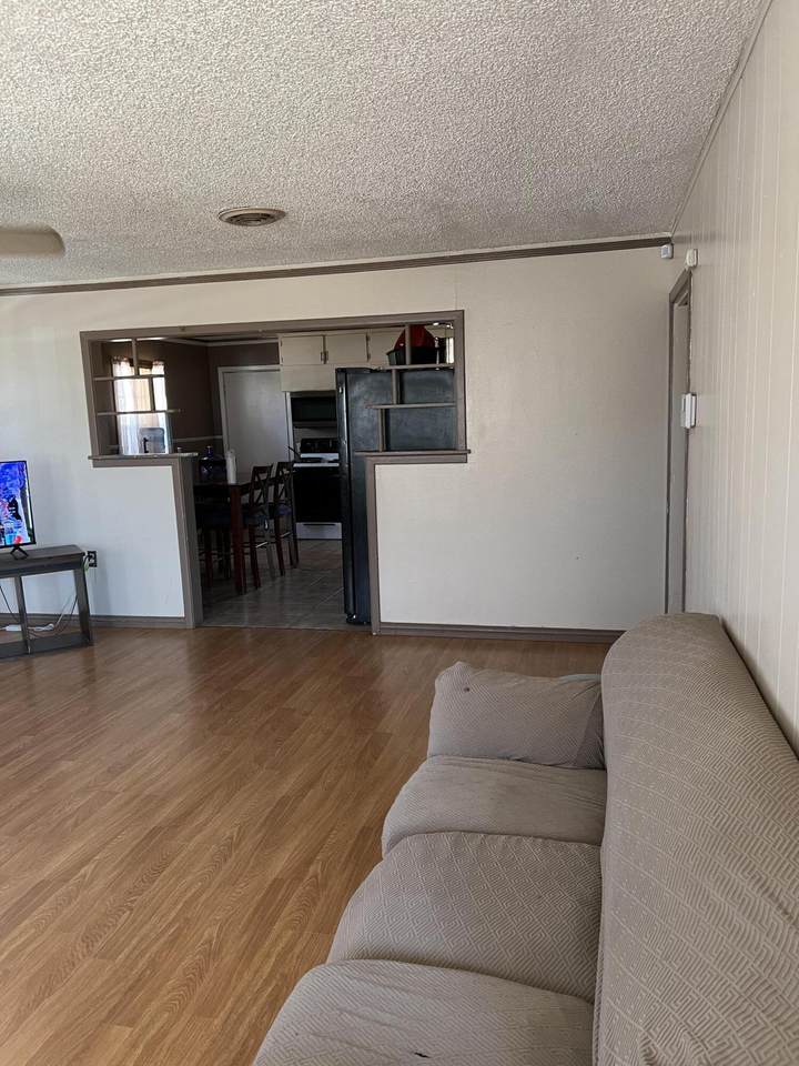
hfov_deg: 53.1
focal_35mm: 26
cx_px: 400
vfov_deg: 67.3
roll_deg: +2.4
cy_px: 533
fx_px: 800
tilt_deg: -9.7
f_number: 1.5
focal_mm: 5.7
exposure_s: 1/61
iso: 125
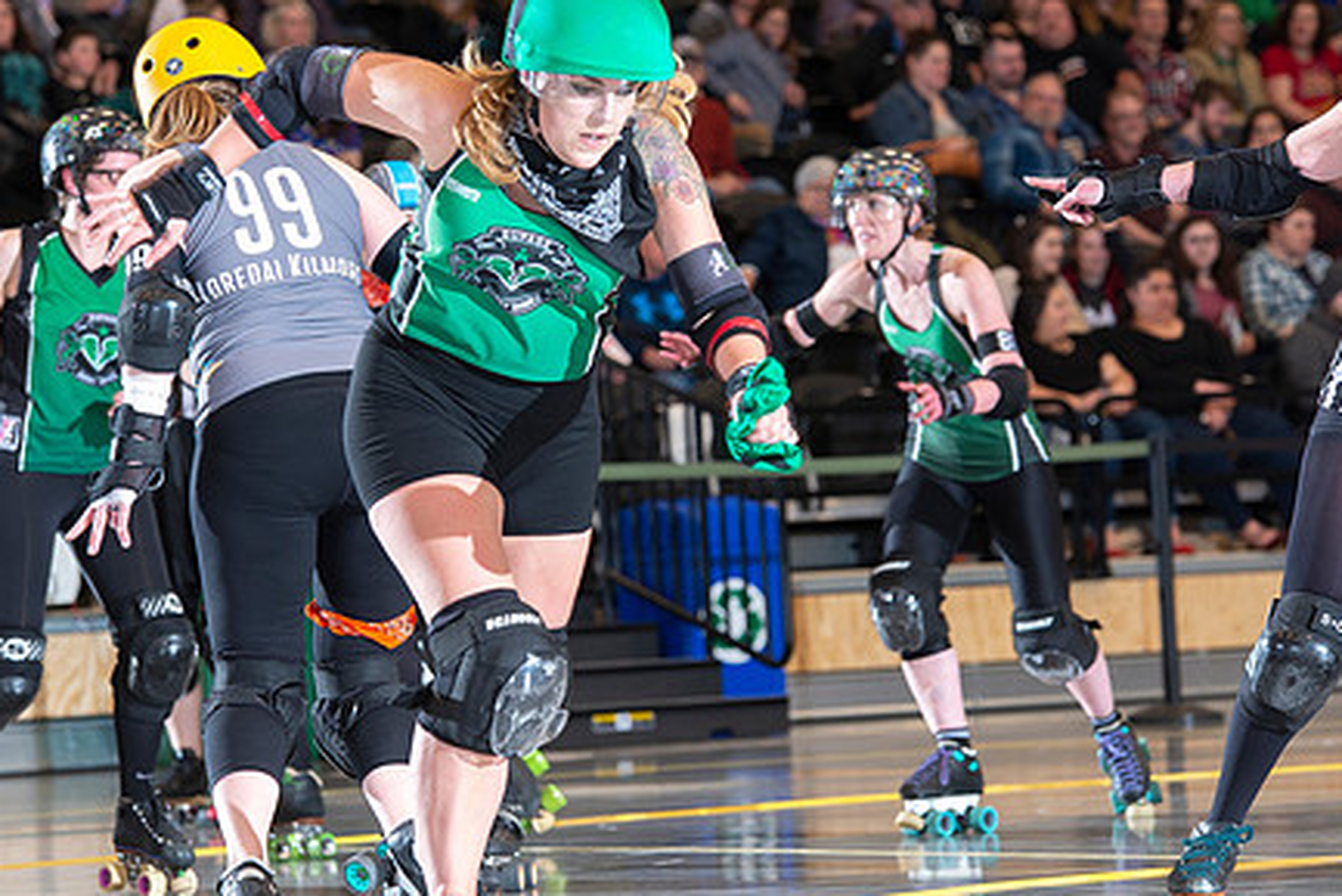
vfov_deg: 6.8
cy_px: 467
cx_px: 623
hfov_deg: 10.2
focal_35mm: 201
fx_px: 7495
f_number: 5.6
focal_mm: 150
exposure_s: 1/160
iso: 640
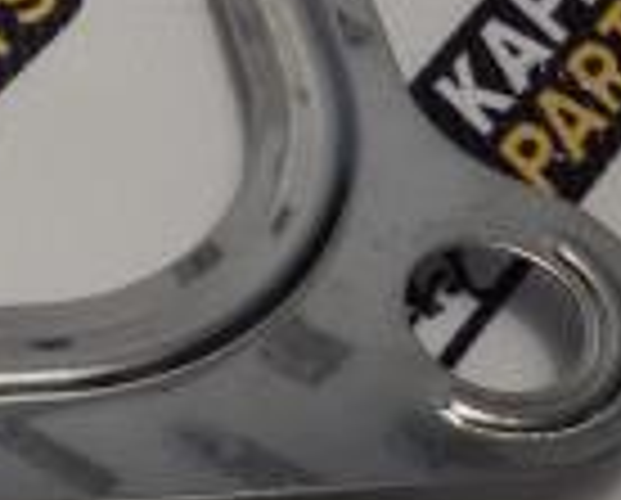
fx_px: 2173
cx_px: -495
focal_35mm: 118
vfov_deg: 12.9
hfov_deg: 14.3
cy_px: -61
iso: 40
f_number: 2.4
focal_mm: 2.93
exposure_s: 1/50
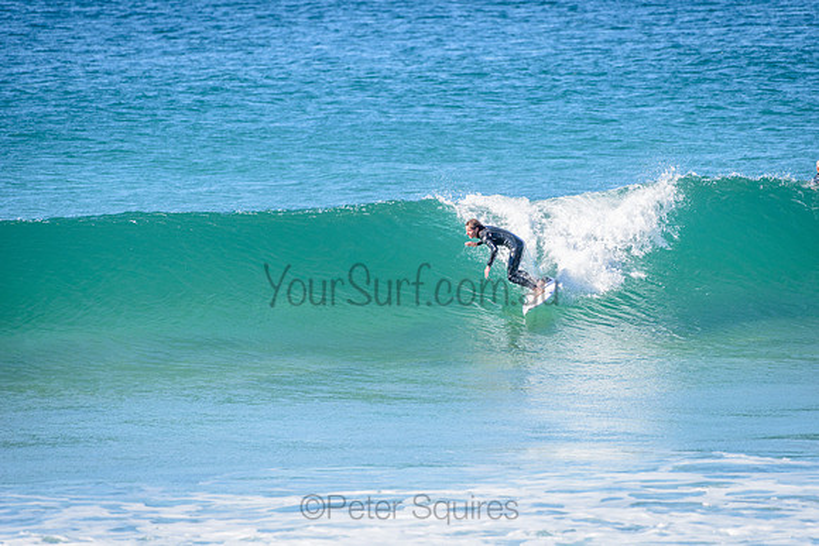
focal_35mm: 500
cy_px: 273
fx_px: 11377
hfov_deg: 4.1
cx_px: 410
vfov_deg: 2.8
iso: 400
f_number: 5.6
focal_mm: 500
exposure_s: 1/2000
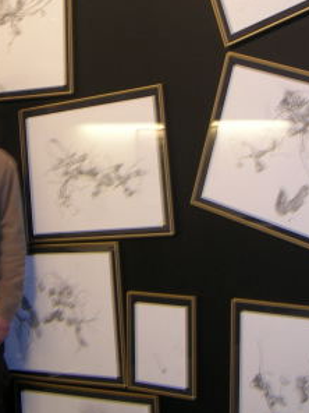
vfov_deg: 27.8
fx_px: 821
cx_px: 82
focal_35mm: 69
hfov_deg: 21.2
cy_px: 113
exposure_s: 1/3.5
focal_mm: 5.7
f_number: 2.9
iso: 66
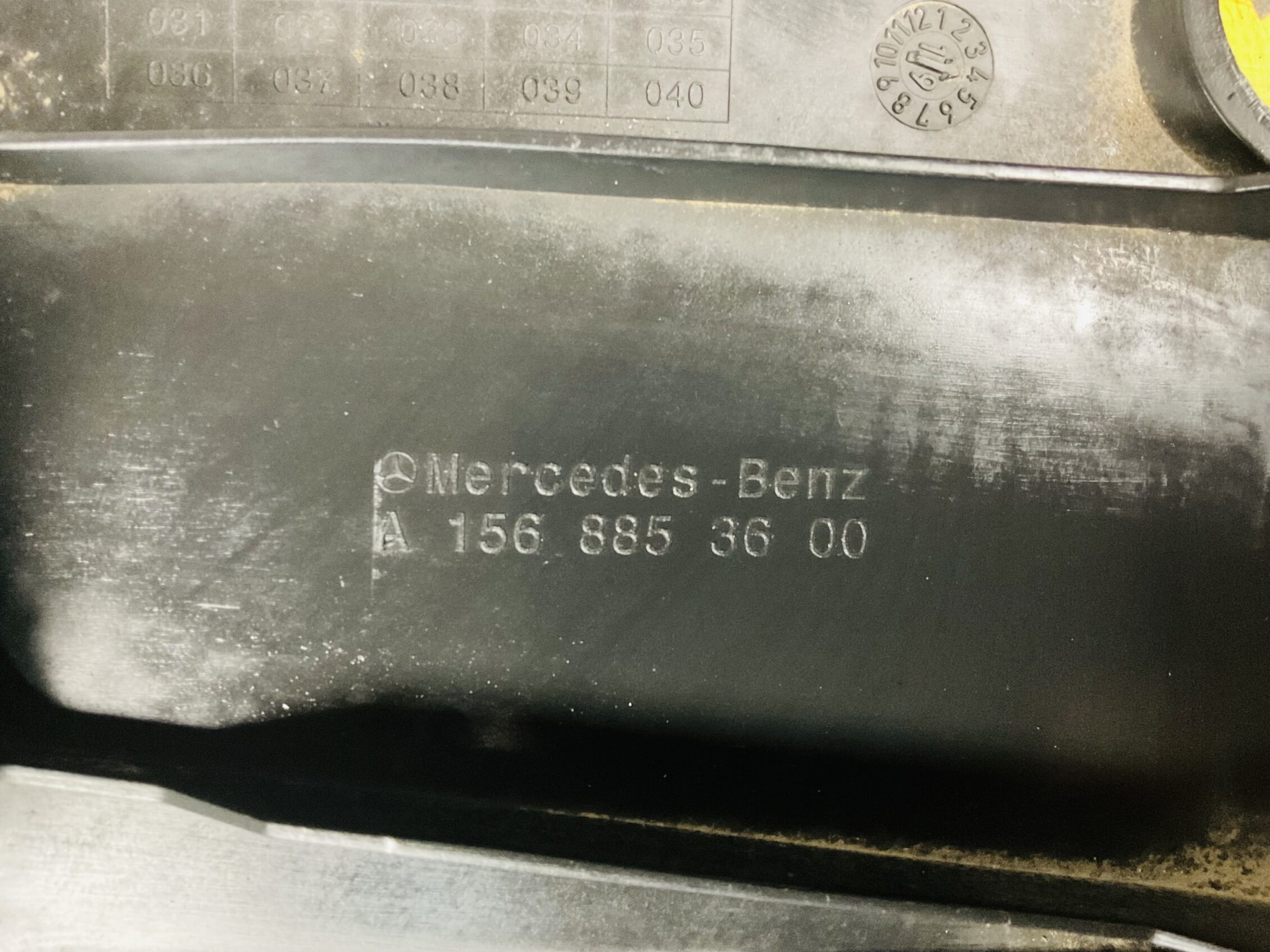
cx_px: 635
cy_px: 476
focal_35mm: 29
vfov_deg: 48.2
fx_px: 1064
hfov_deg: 61.7
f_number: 1.8
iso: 500
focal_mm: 3
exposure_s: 1/25
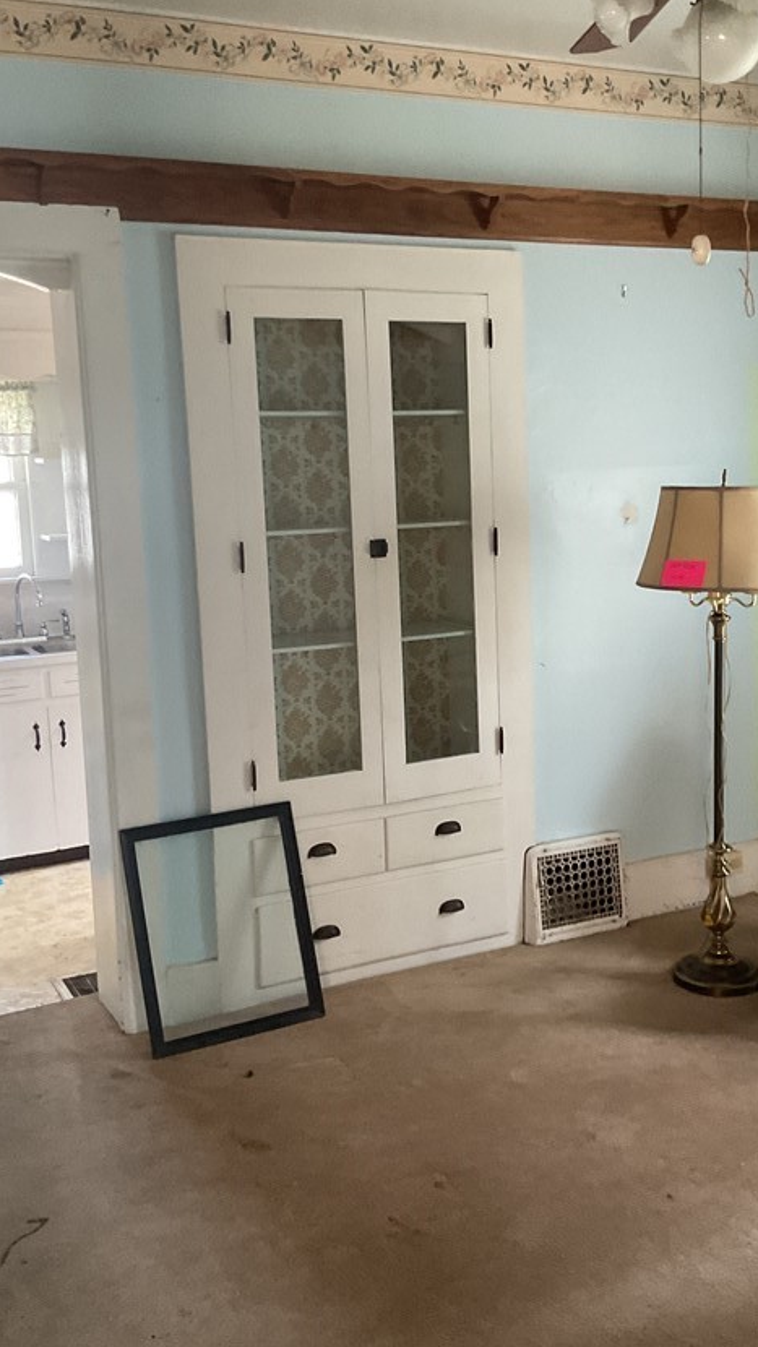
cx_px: 477
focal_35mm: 39
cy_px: 659
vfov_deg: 51.6
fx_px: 1393
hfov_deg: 30.3
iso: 160
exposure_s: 1/60
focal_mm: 3
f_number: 1.8
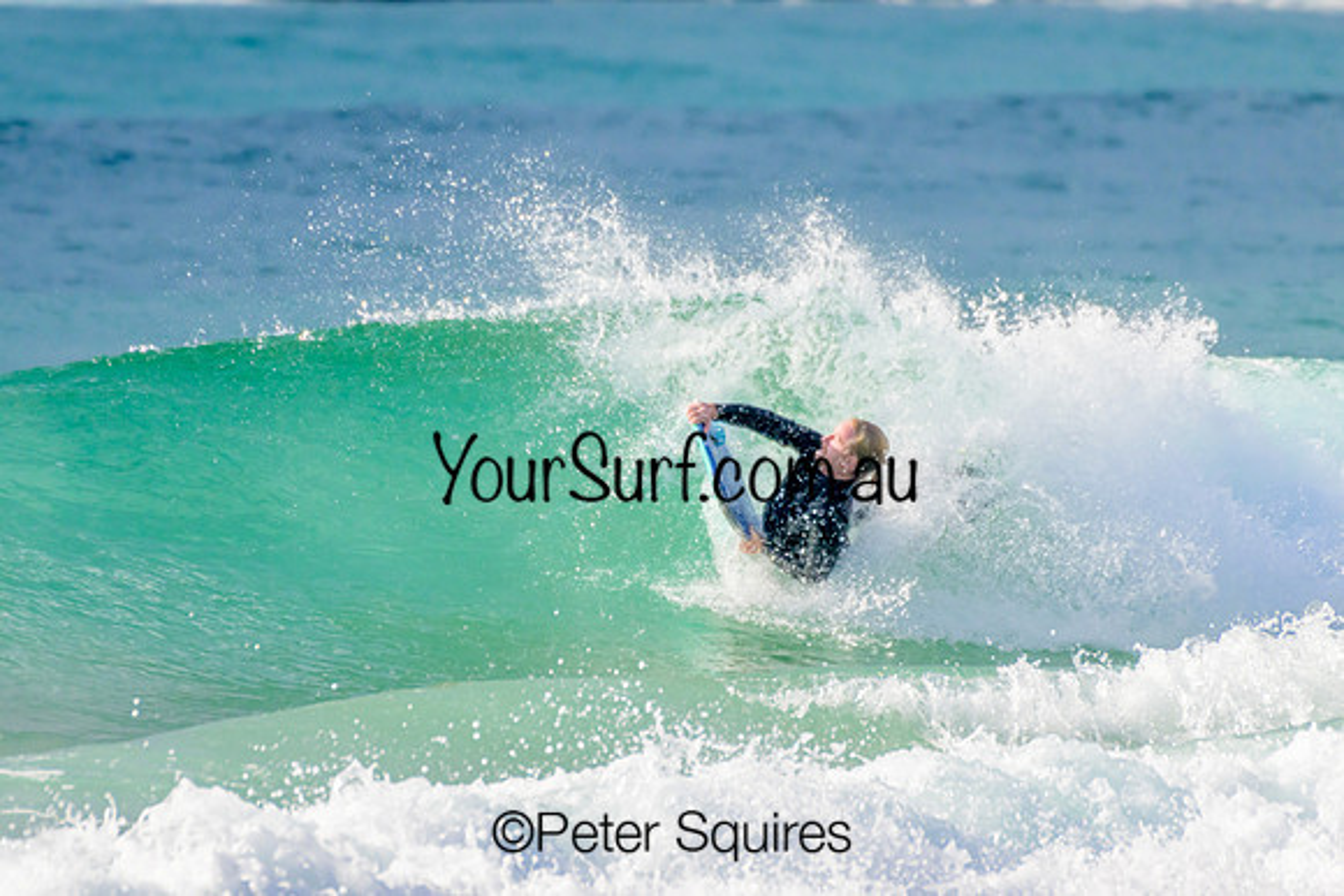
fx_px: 37340
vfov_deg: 1.4
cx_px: 672
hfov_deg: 2.1
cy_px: 448
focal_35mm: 1000
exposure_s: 1/2000
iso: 1400
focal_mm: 1000
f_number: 11
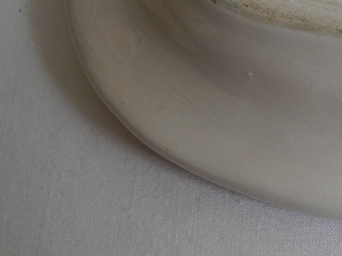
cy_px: -36
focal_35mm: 98
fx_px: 968
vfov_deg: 14.7
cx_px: 529
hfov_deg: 17.7
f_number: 2.8
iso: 128
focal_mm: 6
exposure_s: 1/30
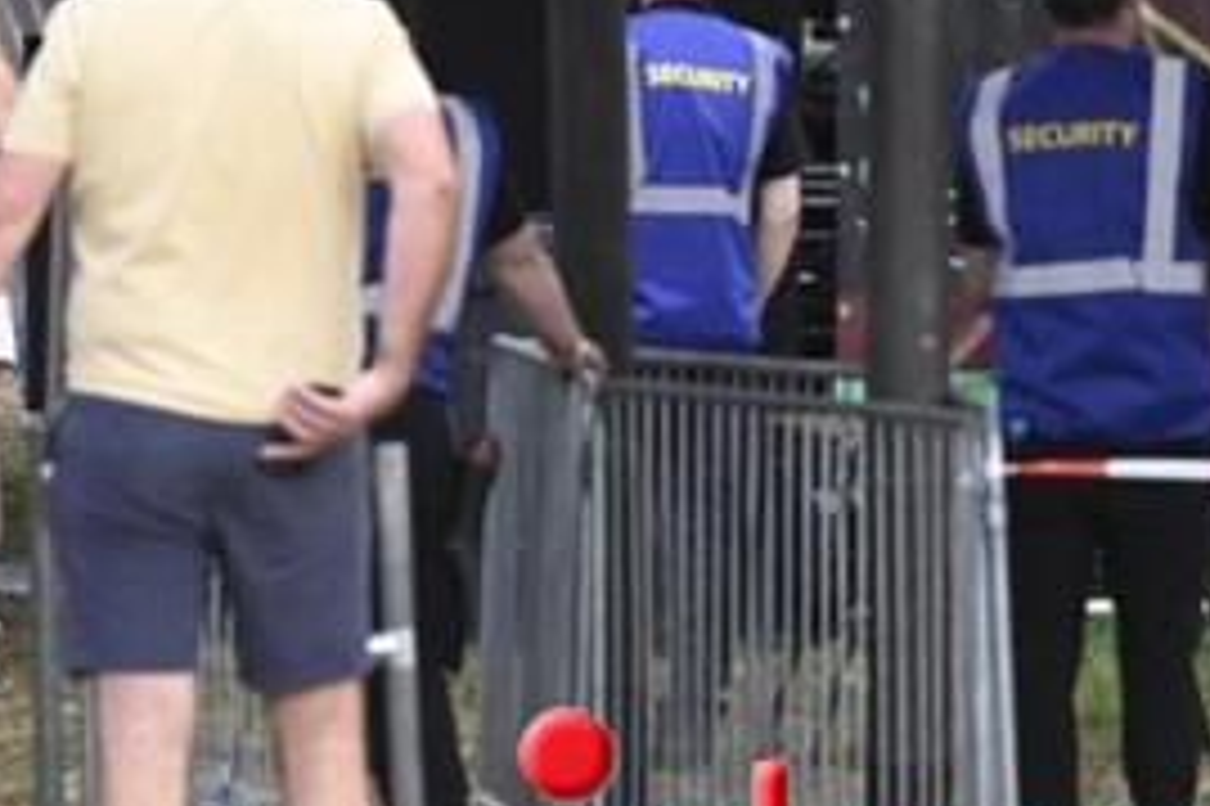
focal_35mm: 572
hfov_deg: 3.6
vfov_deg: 2.4
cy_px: -272
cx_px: -634
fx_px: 19213
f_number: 4.8
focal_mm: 155
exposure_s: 1/500
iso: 360
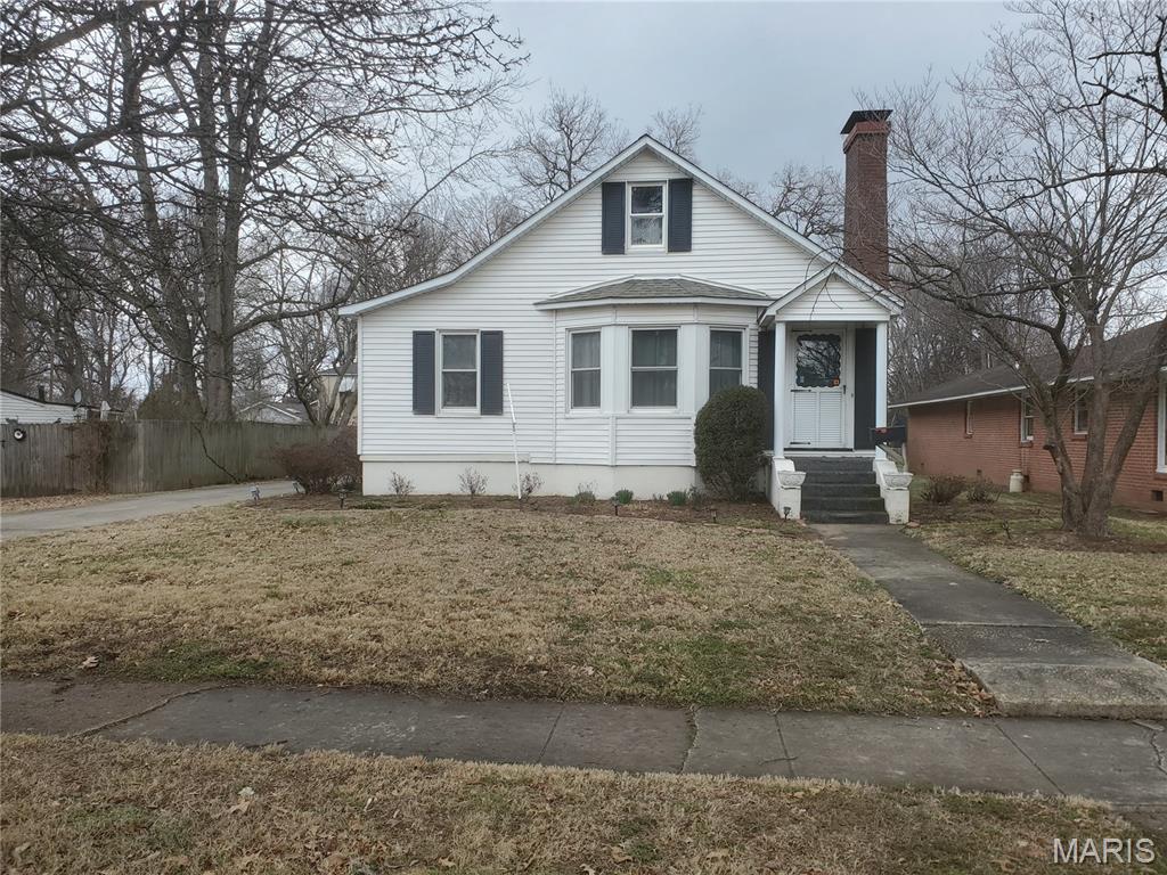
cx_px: 584
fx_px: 877
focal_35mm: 26
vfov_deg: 53.1
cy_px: 438
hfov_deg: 67.3
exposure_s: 1/325
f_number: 2.4
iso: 50
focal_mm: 4.3
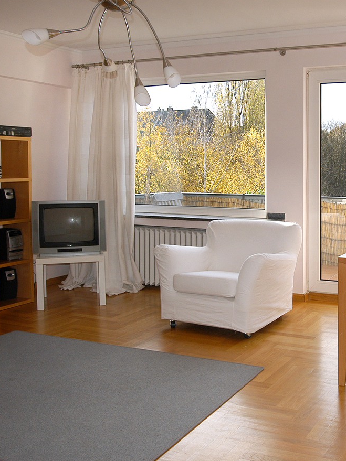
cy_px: 229
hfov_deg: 36.1
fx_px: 503
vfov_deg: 49.3
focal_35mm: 38
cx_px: 298
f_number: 5.6
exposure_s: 1/160
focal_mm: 17
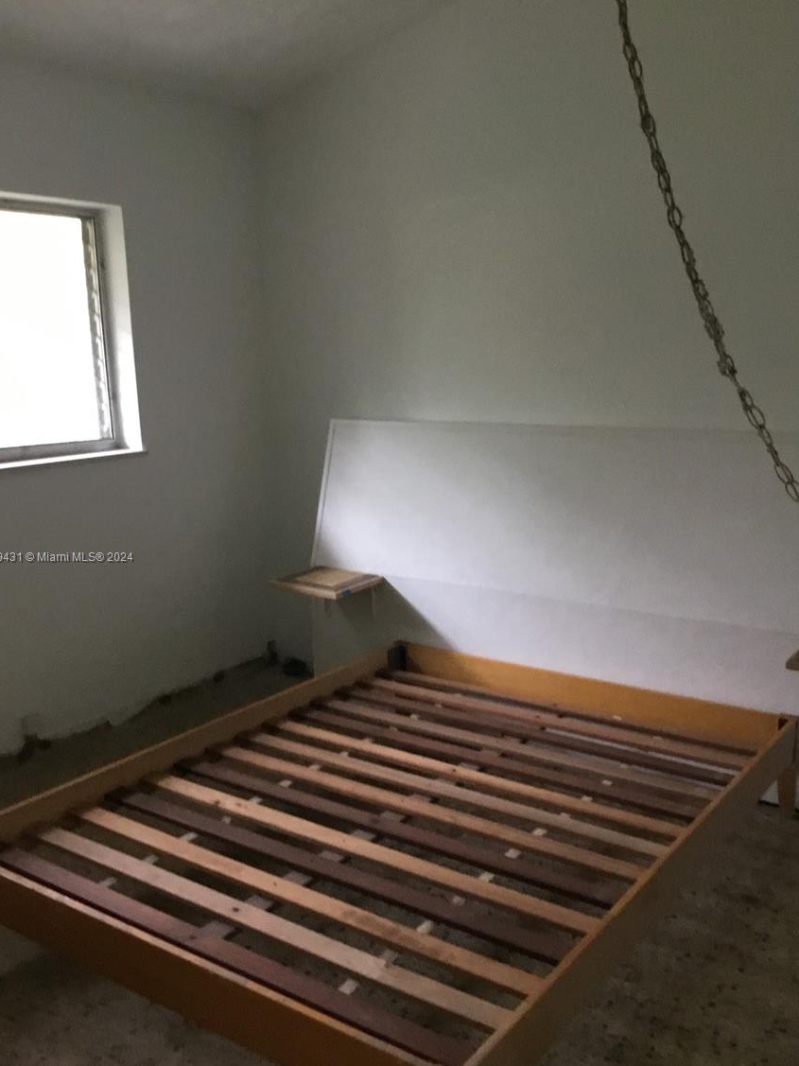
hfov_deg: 42.9
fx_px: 1016
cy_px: 558
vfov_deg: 55.3
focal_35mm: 33
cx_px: 386
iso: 160
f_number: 2.4
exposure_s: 1/30
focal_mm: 3.3
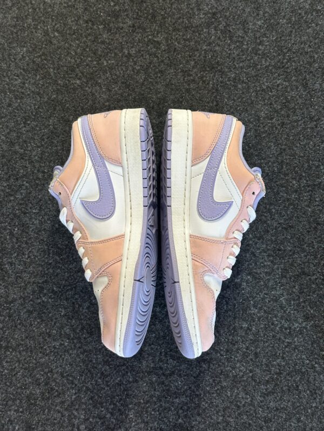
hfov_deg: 30.3
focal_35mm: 48
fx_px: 599
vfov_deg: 39.6
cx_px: 162
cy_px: 216
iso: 200
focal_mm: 6.86
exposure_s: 1/50
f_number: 1.78
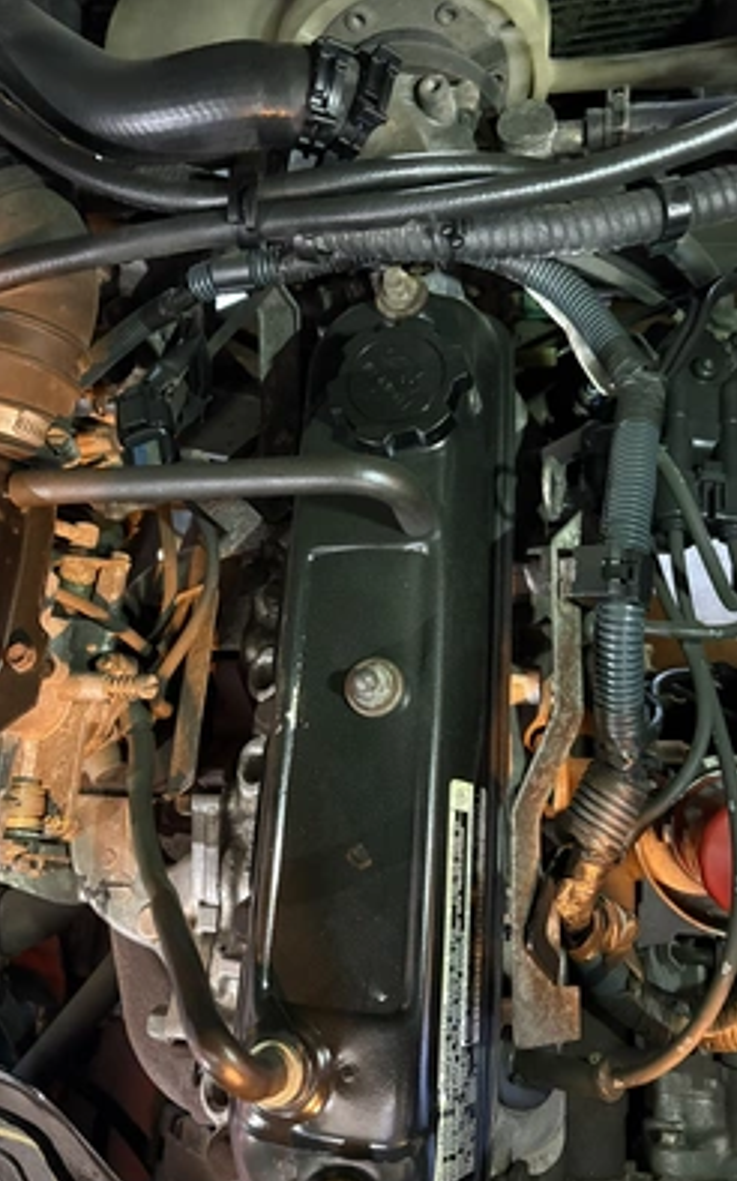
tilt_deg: -65.5
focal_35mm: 28
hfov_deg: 44.5
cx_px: 351
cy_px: 596
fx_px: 900
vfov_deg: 66.5
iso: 1000
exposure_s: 1/30
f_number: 1.6
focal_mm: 5.96
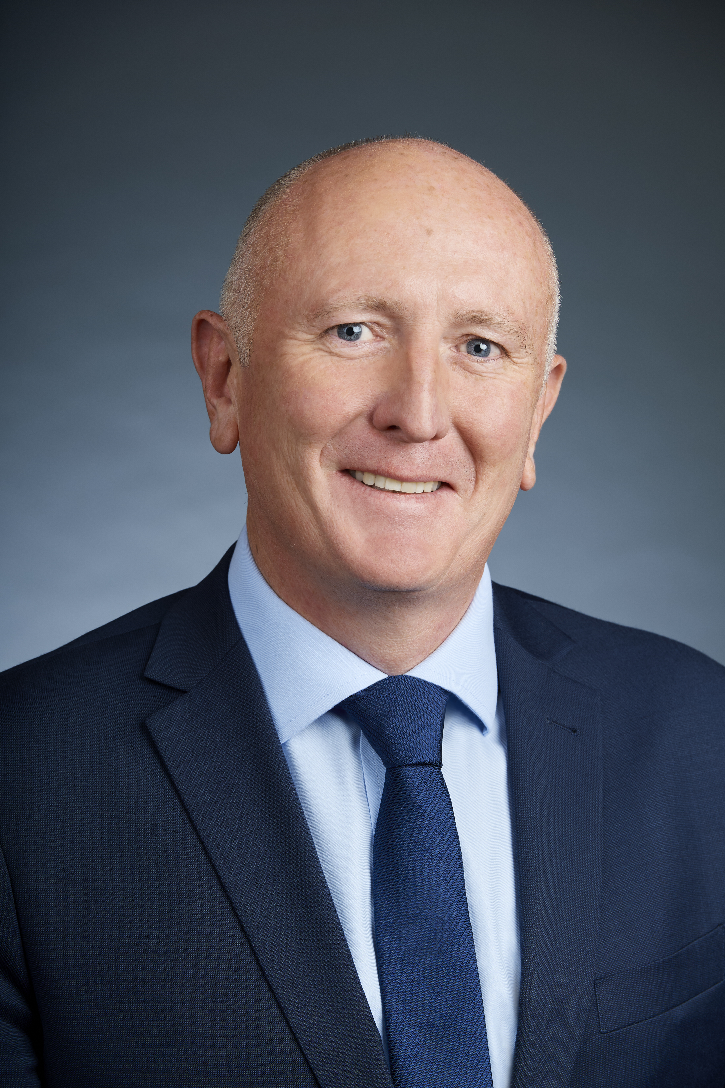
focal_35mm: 180
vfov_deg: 11.4
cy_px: 544
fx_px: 5437
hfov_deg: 7.6
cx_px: 362
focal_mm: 180
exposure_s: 1/250
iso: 200
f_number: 9
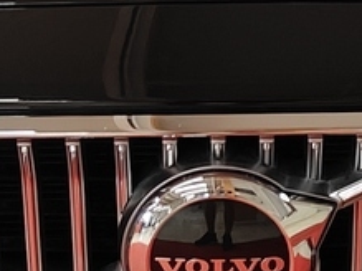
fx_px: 2132
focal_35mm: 204
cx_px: 205
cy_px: 5
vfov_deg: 7.2
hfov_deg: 9.7
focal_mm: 5.59
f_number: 1.8
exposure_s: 1/50
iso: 80
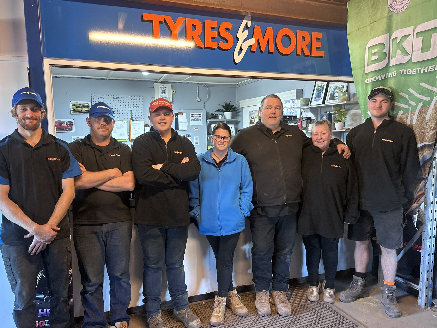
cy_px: 179
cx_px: 211
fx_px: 341
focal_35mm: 27
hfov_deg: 65.3
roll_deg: +0.9
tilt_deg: -6.9
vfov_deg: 51.3
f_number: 1.78
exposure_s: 1/50
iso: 320
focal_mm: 6.86
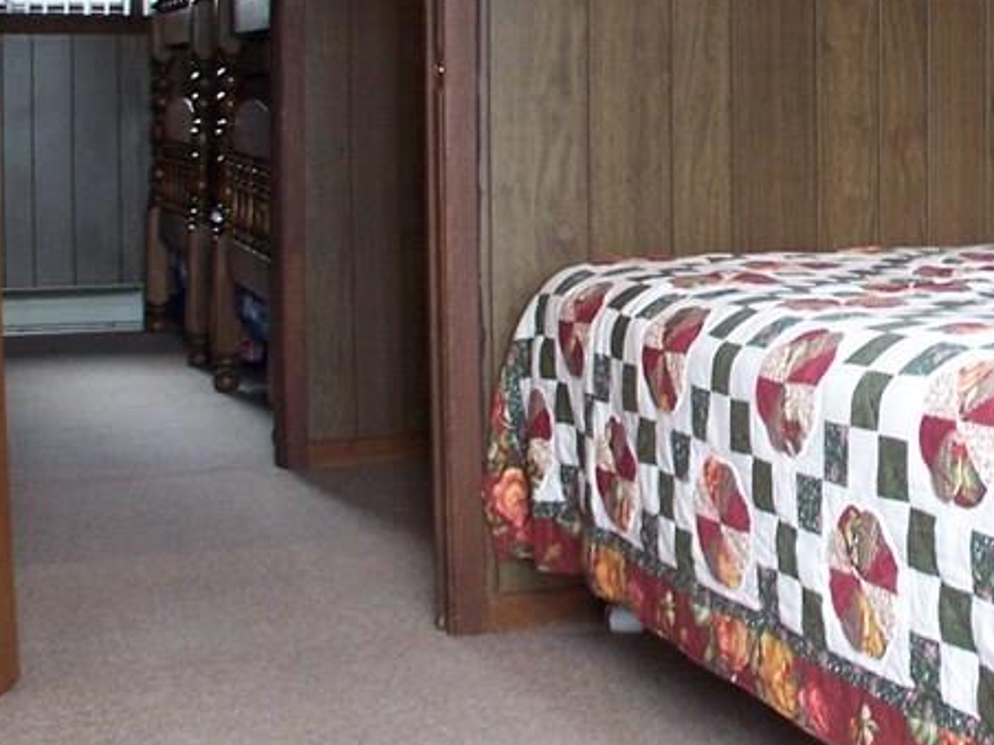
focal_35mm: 86
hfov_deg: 22.0
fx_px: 2469
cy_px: 165
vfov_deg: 17.1
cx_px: 957
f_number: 2.8
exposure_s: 1/8
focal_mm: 6.3
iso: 140
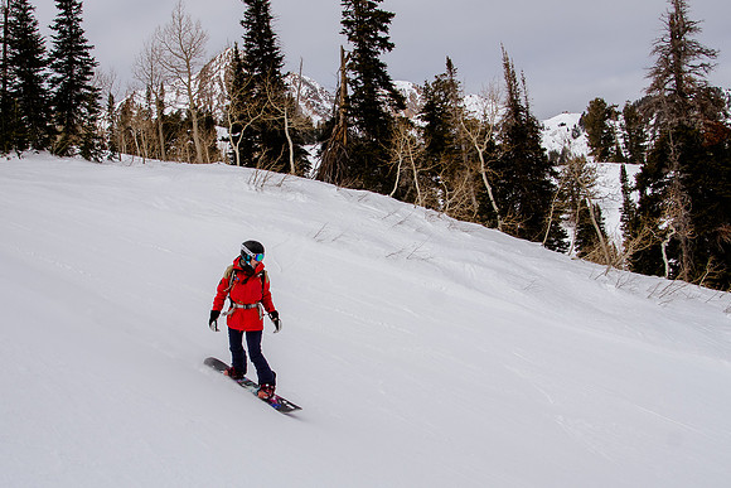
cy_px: 277
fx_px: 868
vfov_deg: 31.4
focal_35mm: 43
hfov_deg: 45.6
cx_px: 316
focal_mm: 24
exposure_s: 1/3200
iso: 400
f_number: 5.6
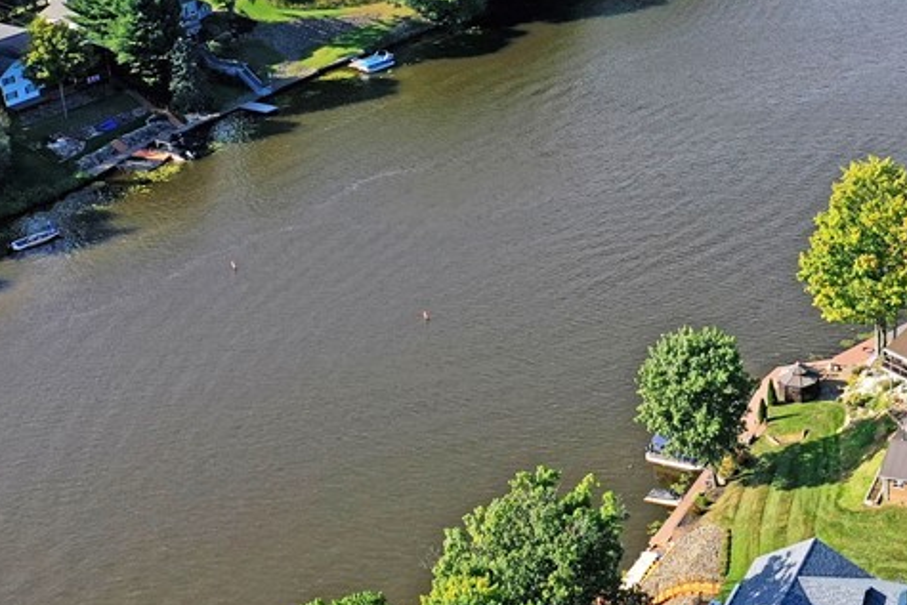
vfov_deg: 20.7
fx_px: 1613
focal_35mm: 64
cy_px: 38
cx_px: 888
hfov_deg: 29.5
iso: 100
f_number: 5.6
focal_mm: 10.26
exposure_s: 1/320
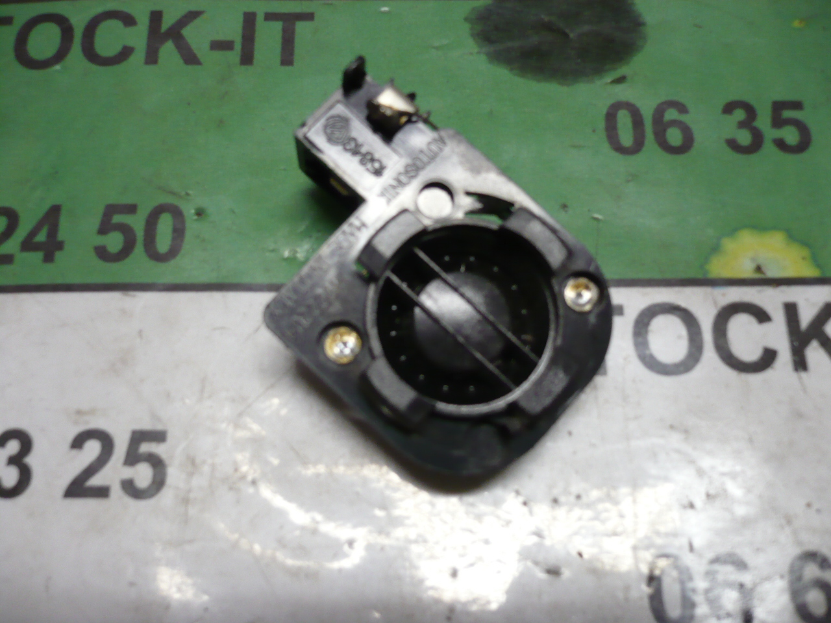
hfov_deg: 52.6
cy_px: 312
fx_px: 840
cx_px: 416
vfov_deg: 40.7
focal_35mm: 35
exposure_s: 1/20
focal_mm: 5.8
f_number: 2.8
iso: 200
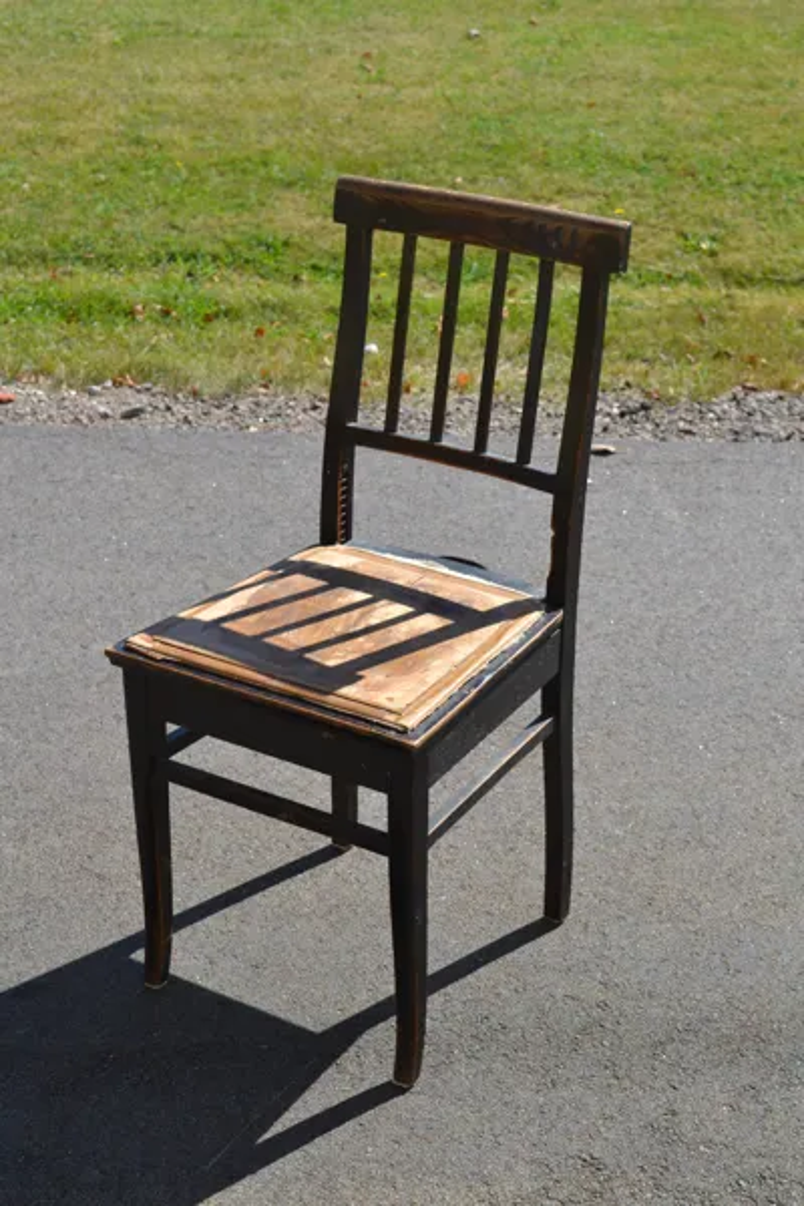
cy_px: 603
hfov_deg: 21.6
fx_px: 2110
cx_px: 402
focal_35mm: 63
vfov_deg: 31.9
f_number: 8
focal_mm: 42
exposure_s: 1/250
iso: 100
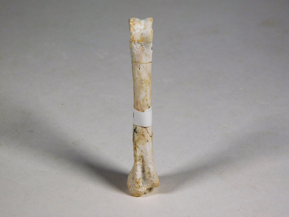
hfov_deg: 17.1
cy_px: 108
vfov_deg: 12.9
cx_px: 144
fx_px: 960
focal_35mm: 115
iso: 125
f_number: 4.8
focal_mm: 20.3
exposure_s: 1/500
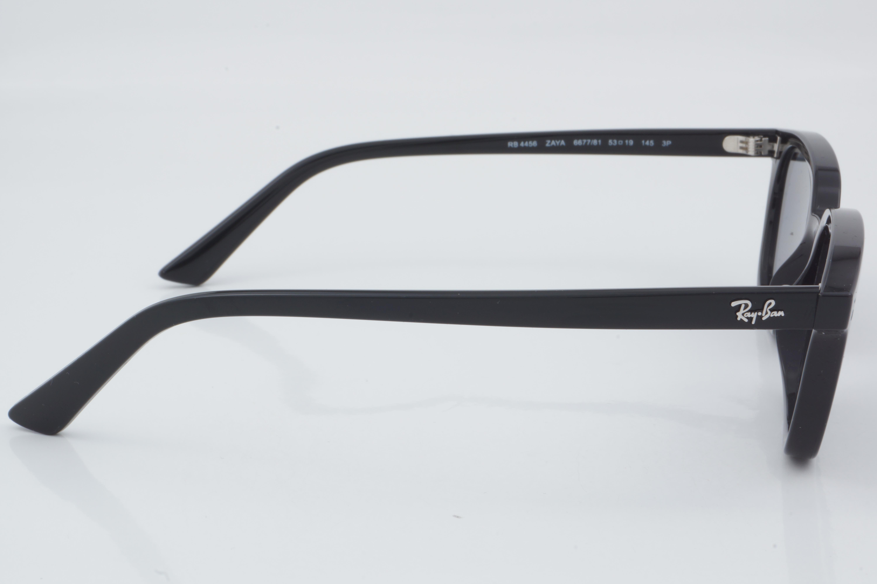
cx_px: 438
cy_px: 292
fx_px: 1827
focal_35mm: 75
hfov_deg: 27.0
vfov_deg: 18.2
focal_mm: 50
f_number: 32
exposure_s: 1/3
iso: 100
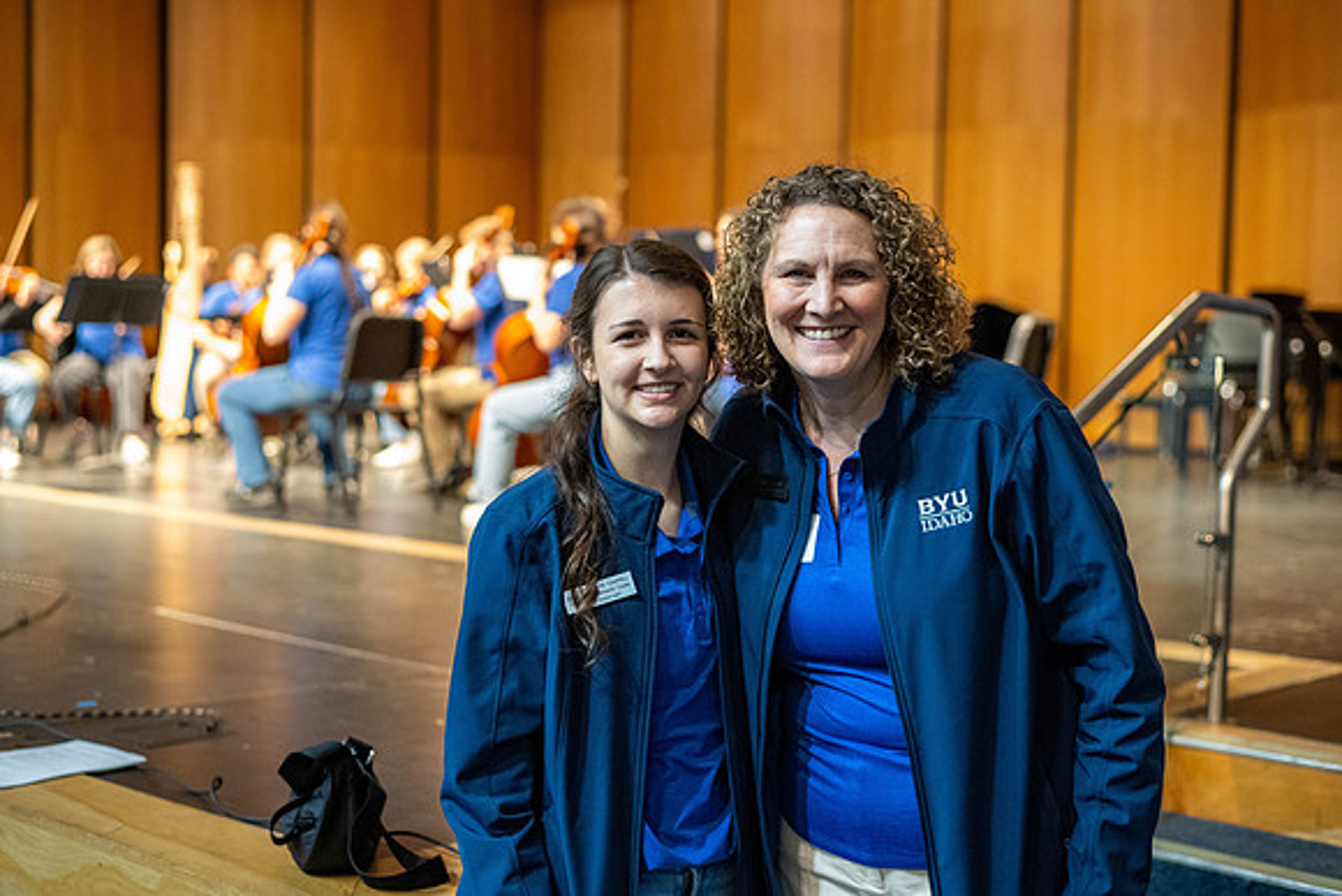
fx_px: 1864
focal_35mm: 50
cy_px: 448
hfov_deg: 39.6
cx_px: 671
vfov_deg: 27.0
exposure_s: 1/100
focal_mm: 50
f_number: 2.8
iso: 3200
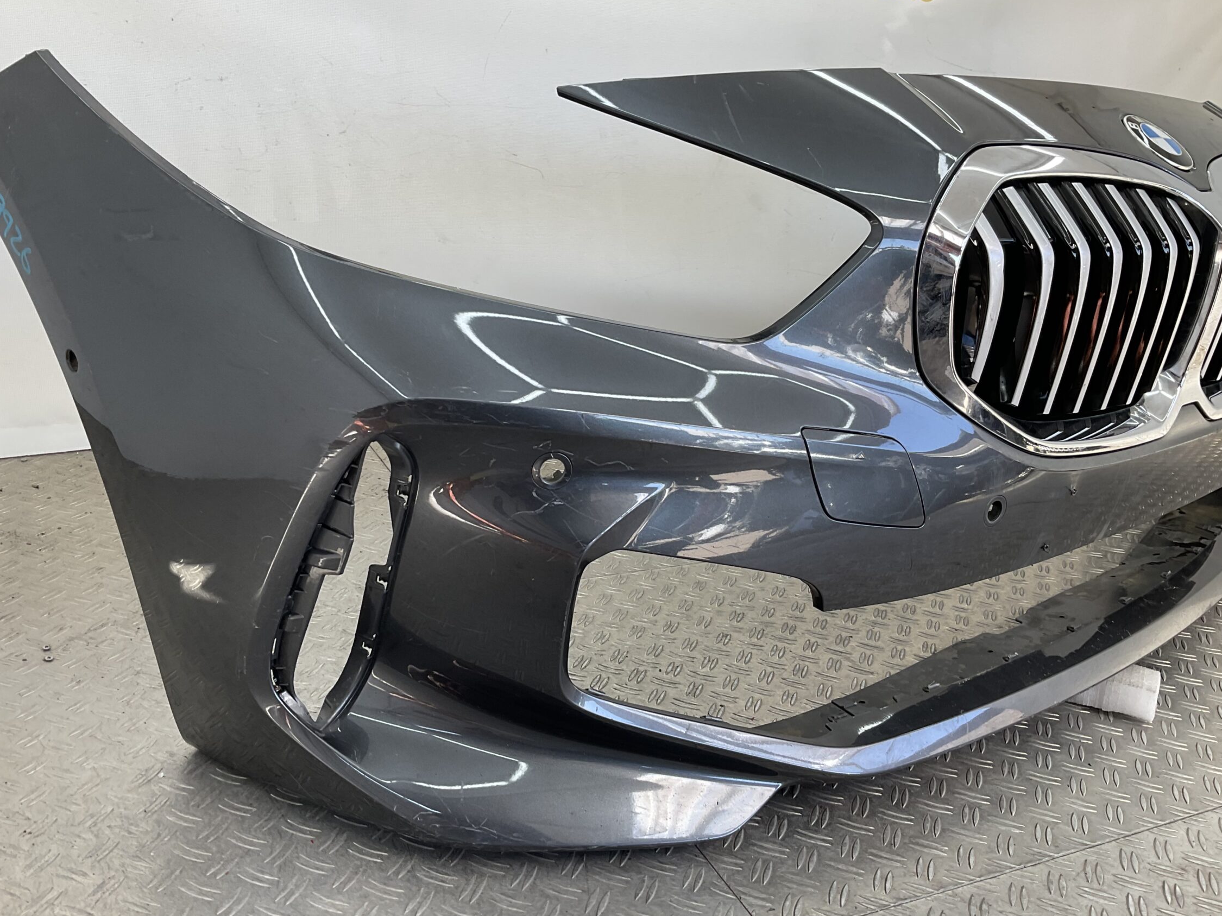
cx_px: 578
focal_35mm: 33
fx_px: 1165
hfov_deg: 55.3
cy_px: 446
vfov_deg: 42.9
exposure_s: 1/117
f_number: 1.8
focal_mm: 3
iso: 16
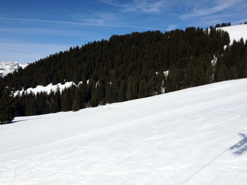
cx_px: 124
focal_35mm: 35
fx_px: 250
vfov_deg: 40.7
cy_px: 92
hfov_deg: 52.6
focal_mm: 4.28
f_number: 2.4
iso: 64
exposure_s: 1/4255
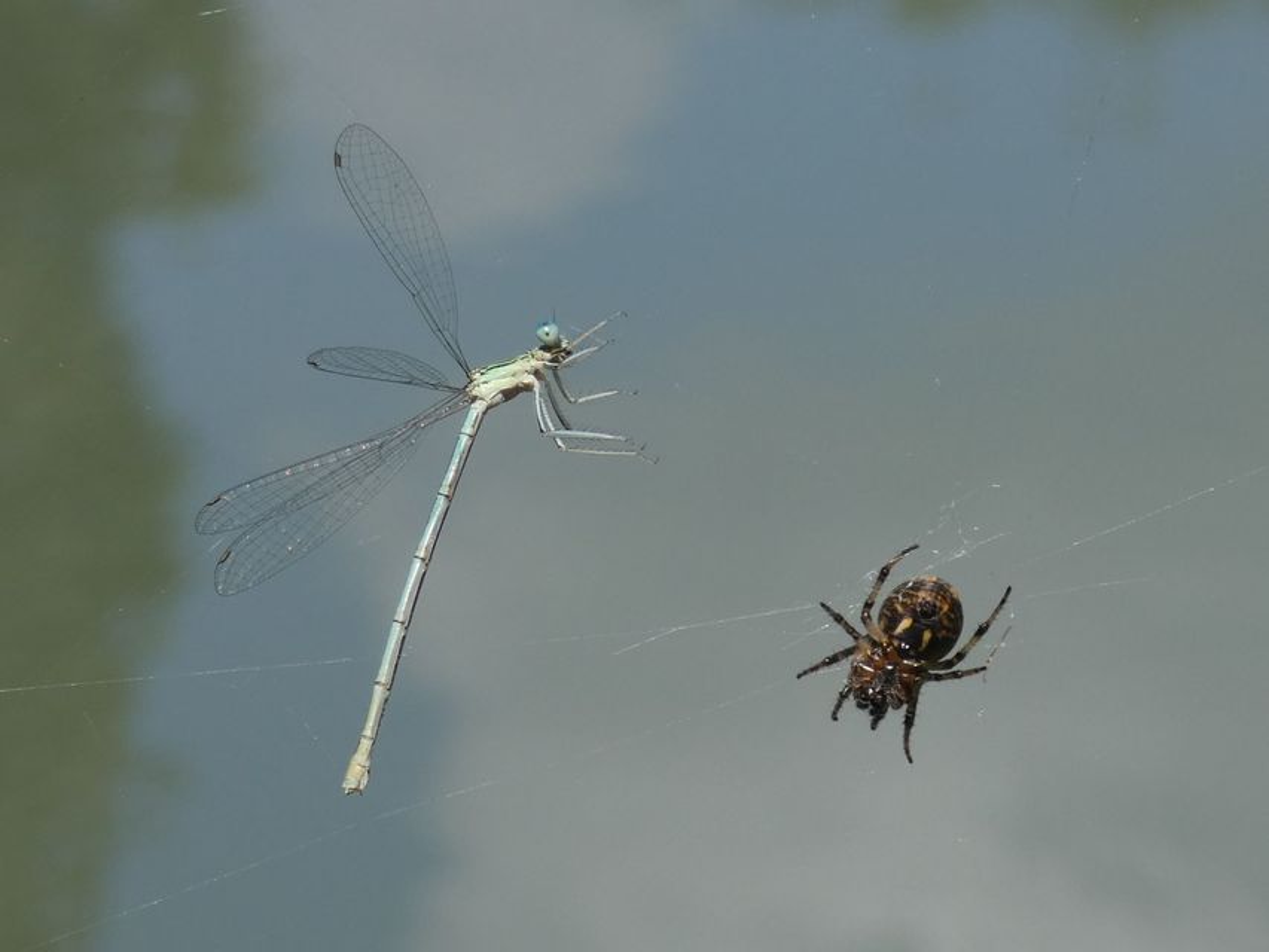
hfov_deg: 18.4
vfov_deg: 13.8
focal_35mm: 107
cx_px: 634
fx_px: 3923
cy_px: 476
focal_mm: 19.2
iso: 80
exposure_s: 1/320
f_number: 4.9
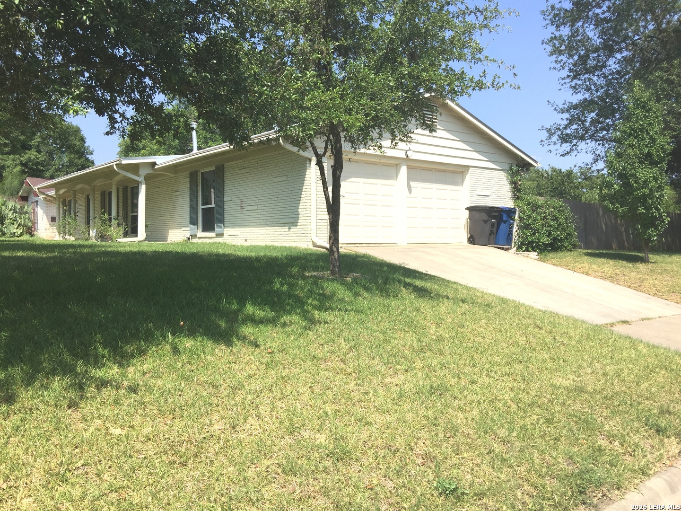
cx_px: 340
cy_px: 256
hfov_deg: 61.7
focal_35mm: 29
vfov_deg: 48.2
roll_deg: -2.1
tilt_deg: -2.7
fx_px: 571
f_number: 2.2
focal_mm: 4.15
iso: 32
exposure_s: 1/1980
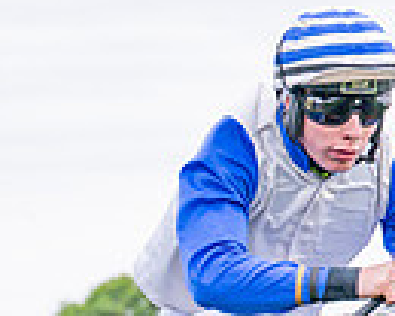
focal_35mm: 418
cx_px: 245
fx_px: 4887
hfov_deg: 4.6
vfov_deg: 3.7
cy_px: 464
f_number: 4
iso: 400
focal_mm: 70
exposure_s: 1/1600
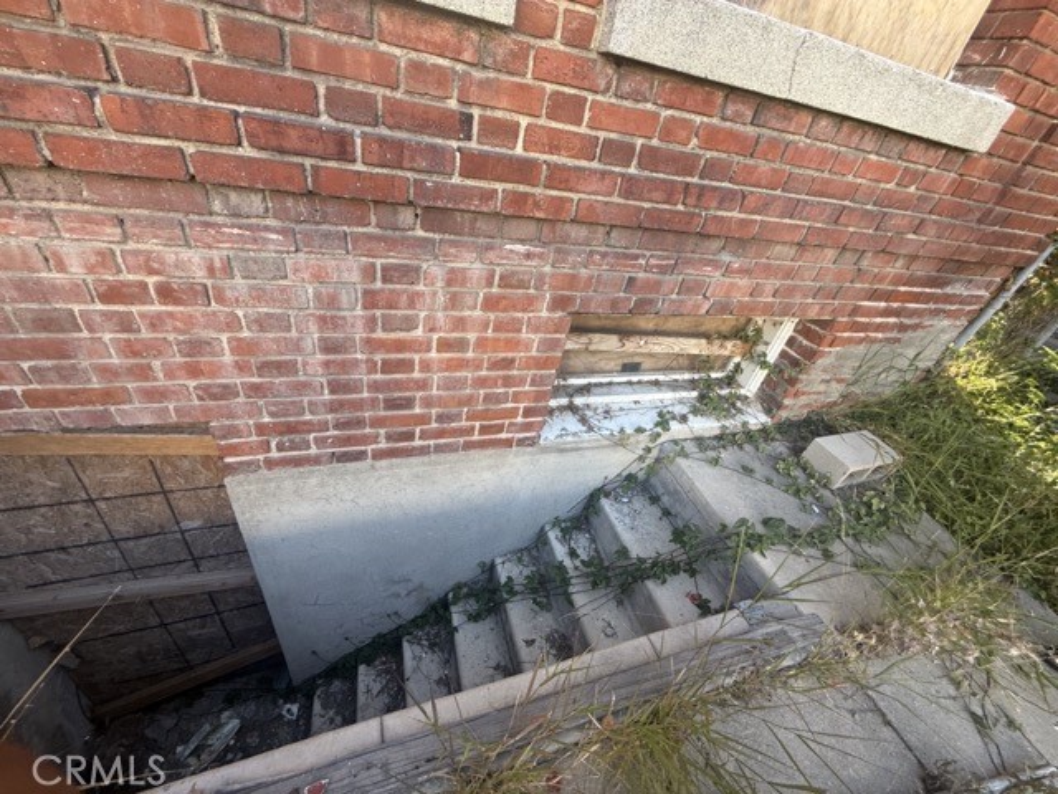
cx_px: 529
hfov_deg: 102.1
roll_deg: -12.4
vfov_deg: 85.7
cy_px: 397
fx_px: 428
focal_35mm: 14
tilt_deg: -33.2
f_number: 2.2
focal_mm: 2.22
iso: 40
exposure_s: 1/104
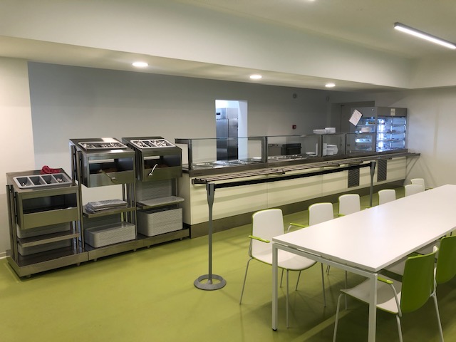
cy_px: 171
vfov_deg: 49.7
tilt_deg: -6.8
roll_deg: +0.6
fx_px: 369
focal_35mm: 28
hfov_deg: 63.4
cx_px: 228
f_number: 1.8
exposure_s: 1/33
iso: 32
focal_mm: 3.99
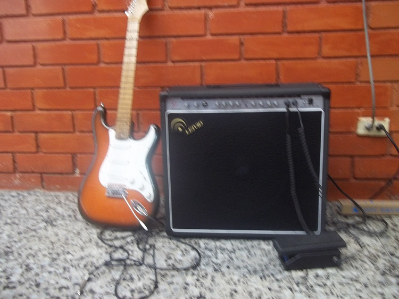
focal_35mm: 32
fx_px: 369
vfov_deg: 44.1
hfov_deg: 56.8
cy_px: 150
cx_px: 200
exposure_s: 1/20
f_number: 2.9
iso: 160
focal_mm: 5.7
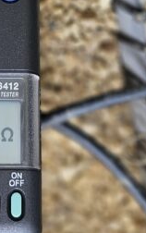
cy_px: -97
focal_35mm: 99
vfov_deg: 18.9
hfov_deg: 13.2
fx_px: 629
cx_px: 21
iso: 100
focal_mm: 6.3
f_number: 1.7
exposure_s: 1/100
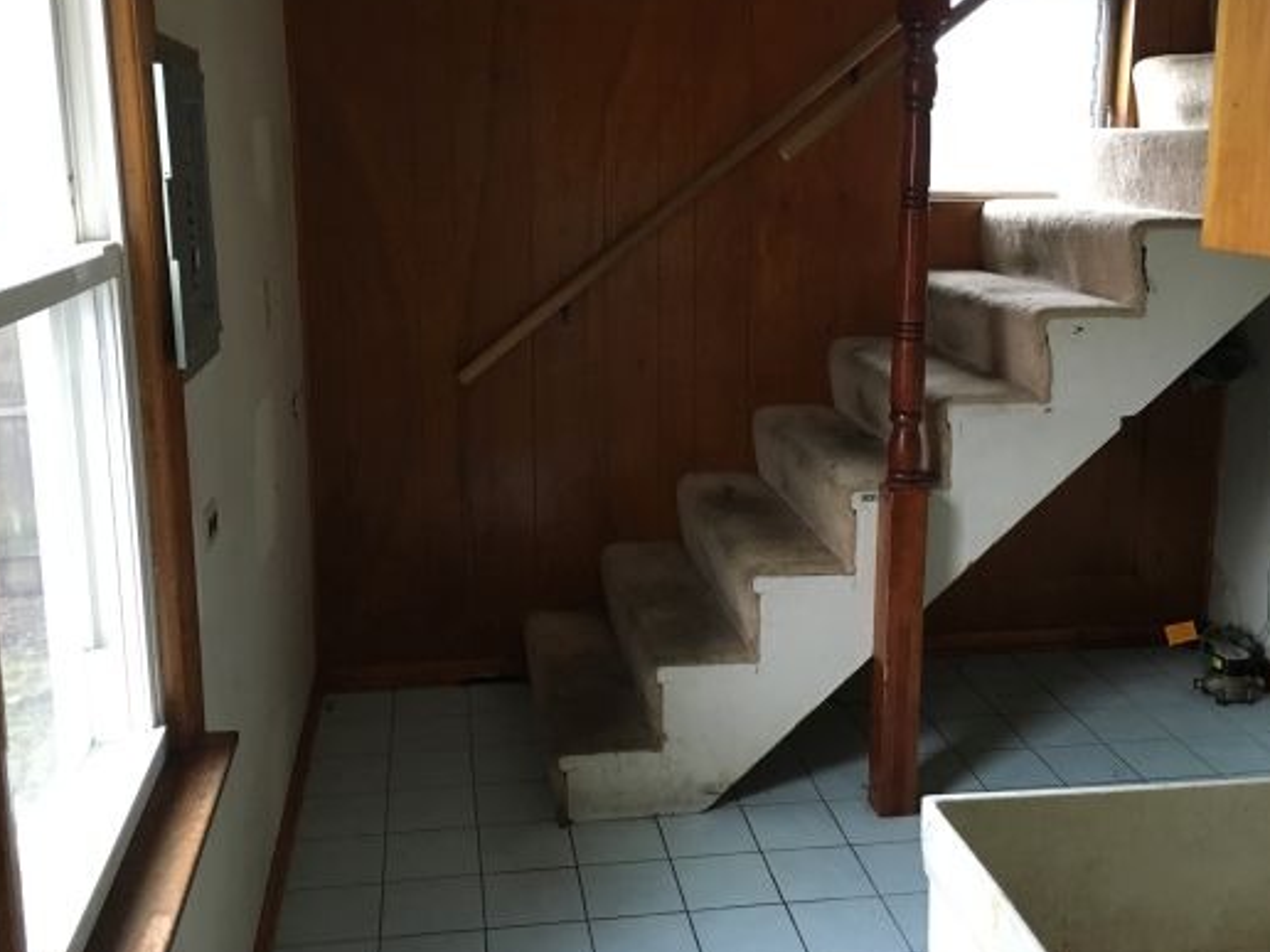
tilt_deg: -10.4
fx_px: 1321
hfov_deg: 51.3
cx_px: 677
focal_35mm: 36
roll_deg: +0.2
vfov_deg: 39.5
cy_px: 399
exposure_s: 1/30
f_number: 2.2
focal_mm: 4.15
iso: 200
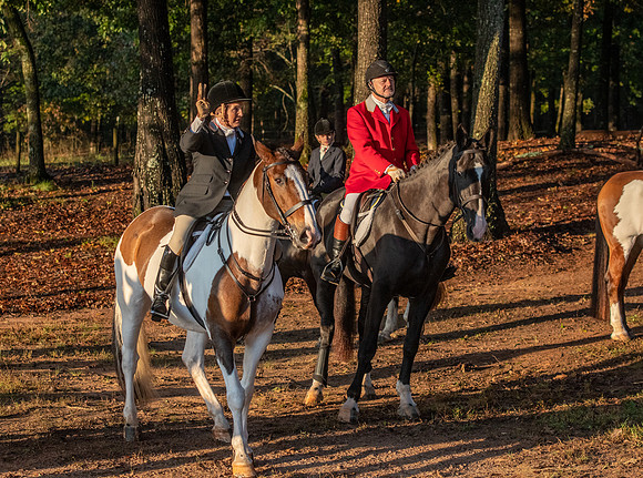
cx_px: 351
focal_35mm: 113
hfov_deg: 17.5
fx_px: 2090
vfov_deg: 13.0
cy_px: 239
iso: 800
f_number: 5
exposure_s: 1/800
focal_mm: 70
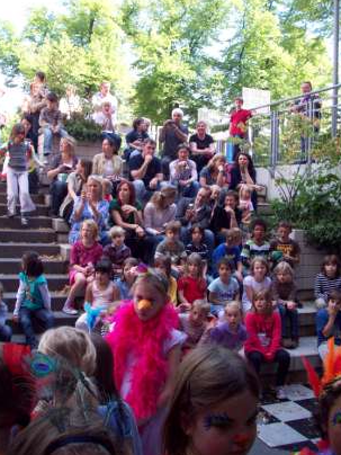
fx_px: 539
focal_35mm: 41
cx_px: 165
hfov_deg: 35.1
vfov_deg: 45.7
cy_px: 209
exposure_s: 1/142
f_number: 2.8
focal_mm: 6.2
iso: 80
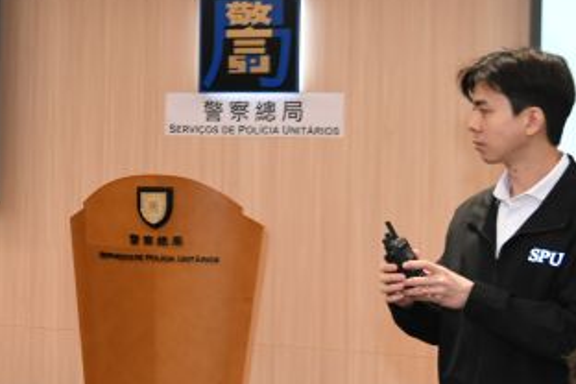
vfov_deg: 11.9
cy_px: 174
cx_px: -162
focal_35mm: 115
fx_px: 1840
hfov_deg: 16.8
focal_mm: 35
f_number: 4
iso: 1600
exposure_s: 1/160
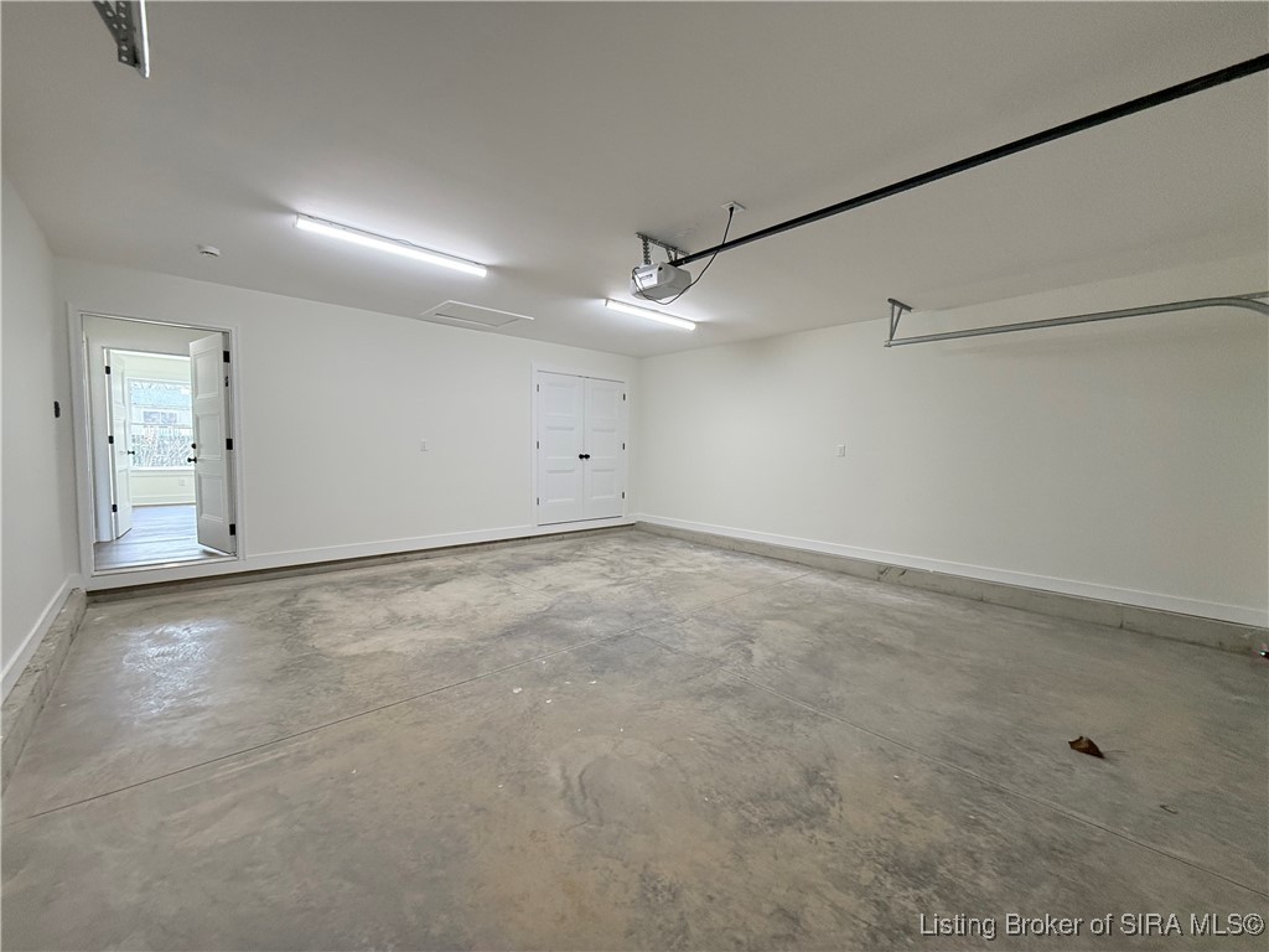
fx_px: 513
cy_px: 476
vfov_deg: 85.7
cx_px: 634
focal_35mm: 14
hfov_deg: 102.1
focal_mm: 2.22
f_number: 2.2
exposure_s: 1/120
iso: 200
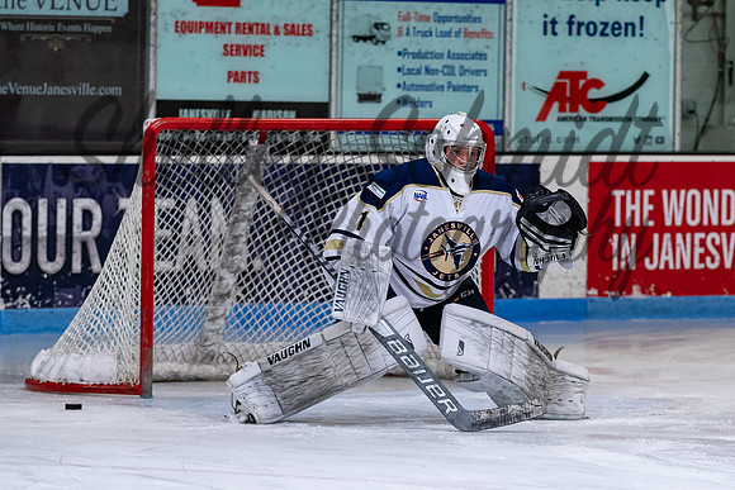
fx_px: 5096
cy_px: 232
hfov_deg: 8.2
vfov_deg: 5.5
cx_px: 443
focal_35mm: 250
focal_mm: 135
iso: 2000
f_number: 3.2
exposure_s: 1/640
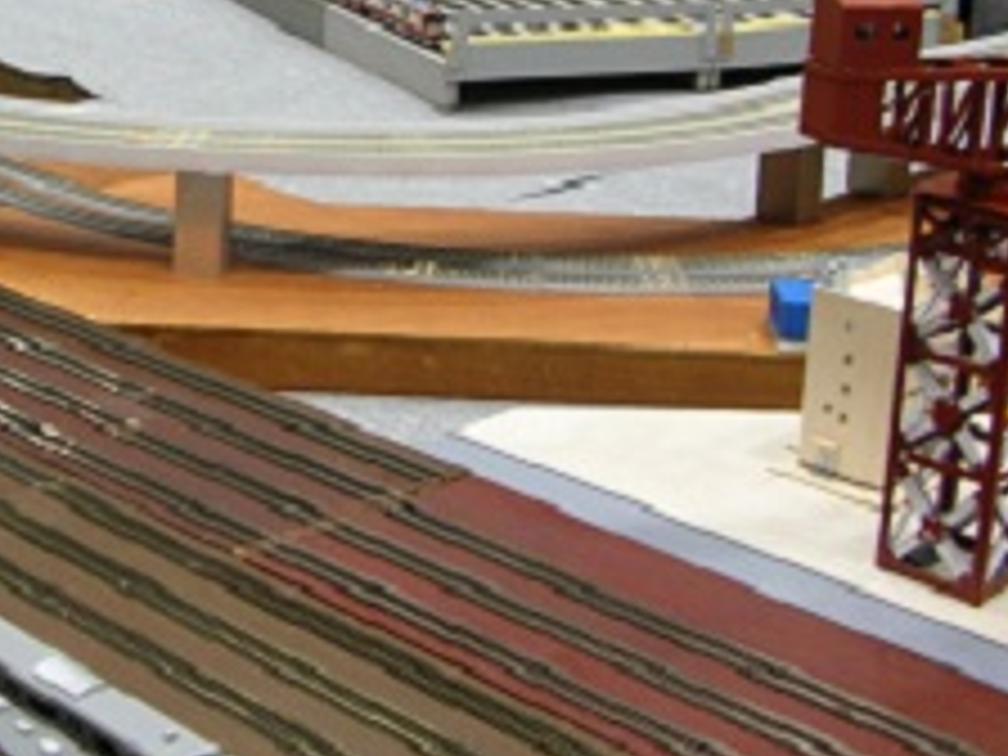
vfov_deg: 17.8
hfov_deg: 23.1
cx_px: 50
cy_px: 146
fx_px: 2388
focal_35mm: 82
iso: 50
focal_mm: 5.8
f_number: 2.8
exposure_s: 1/10.4
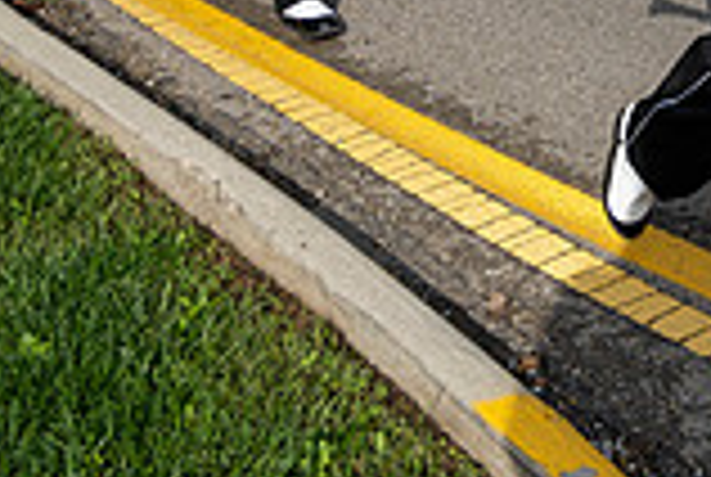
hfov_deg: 21.9
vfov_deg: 14.4
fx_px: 1741
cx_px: 778
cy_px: -277
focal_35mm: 88
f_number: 4
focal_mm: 24
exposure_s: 1/1600
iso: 125
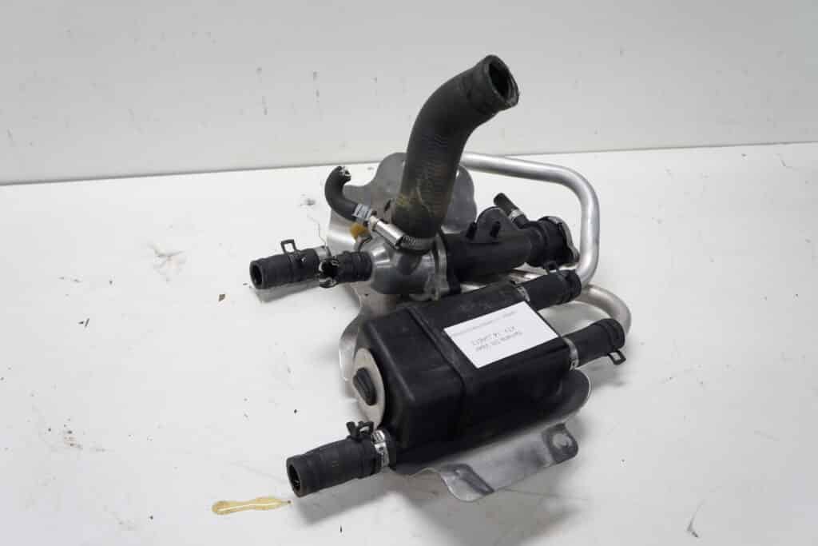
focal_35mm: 30
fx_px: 682
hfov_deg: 61.9
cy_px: 273
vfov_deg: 43.6
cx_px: 409
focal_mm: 20
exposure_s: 1/60
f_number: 5
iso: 320
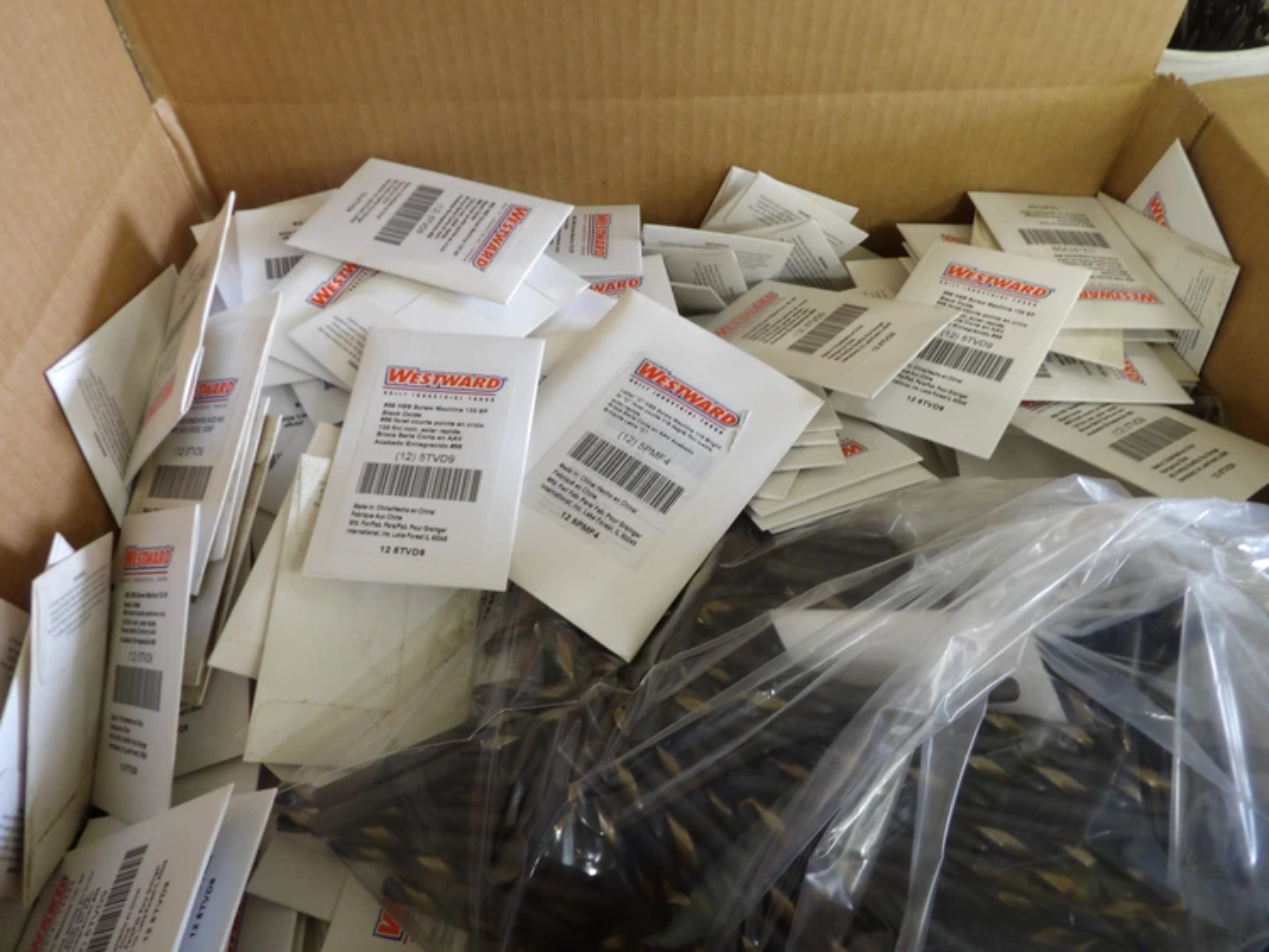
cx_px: 634
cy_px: 476
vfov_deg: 56.8
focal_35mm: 24
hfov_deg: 71.6
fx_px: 880
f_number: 3.2
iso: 200
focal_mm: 4.3
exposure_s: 1/17
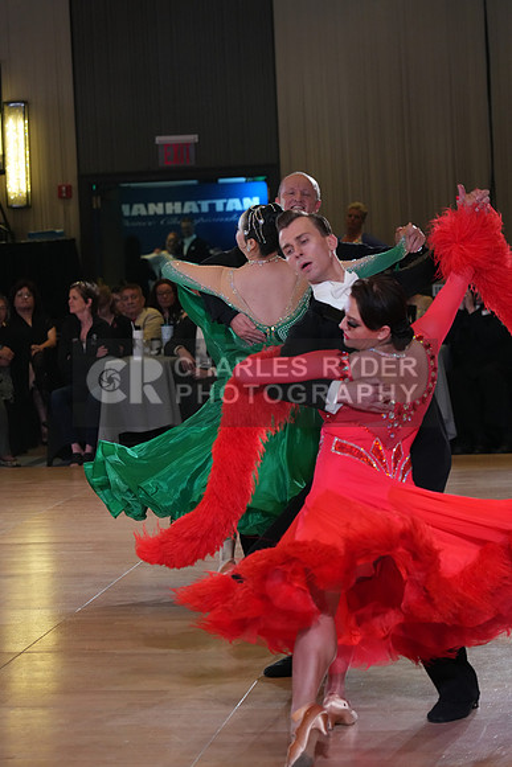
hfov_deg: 13.0
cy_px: 384
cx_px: 256
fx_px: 2238
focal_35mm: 105
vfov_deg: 19.5
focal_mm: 105
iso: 3200
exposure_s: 1/500
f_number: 4.5
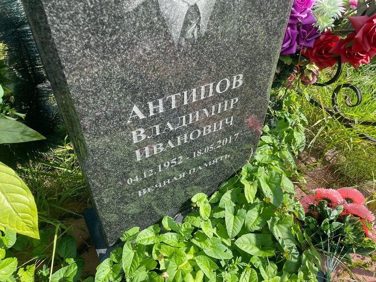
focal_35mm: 26
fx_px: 282
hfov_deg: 67.3
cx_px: 188
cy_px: 141
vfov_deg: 53.1
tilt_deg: -48.4
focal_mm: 4.2
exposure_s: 1/1114
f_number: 1.6
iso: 32
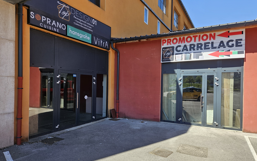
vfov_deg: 49.2
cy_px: 88
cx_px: 131
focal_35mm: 25
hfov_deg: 72.5
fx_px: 175
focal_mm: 5.4
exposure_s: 1/1195
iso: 40
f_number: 1.8
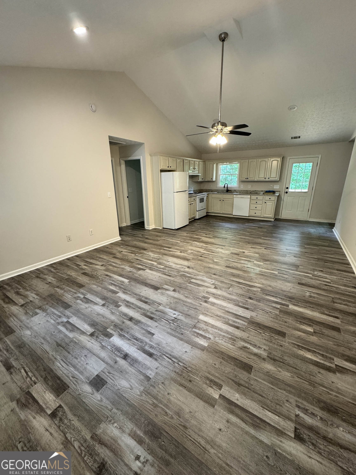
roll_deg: +1.5
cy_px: 238
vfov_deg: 102.1
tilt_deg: -17.5
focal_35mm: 14
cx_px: 178
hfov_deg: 85.7
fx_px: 192
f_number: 2.2
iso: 320
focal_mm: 2.22
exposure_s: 1/60
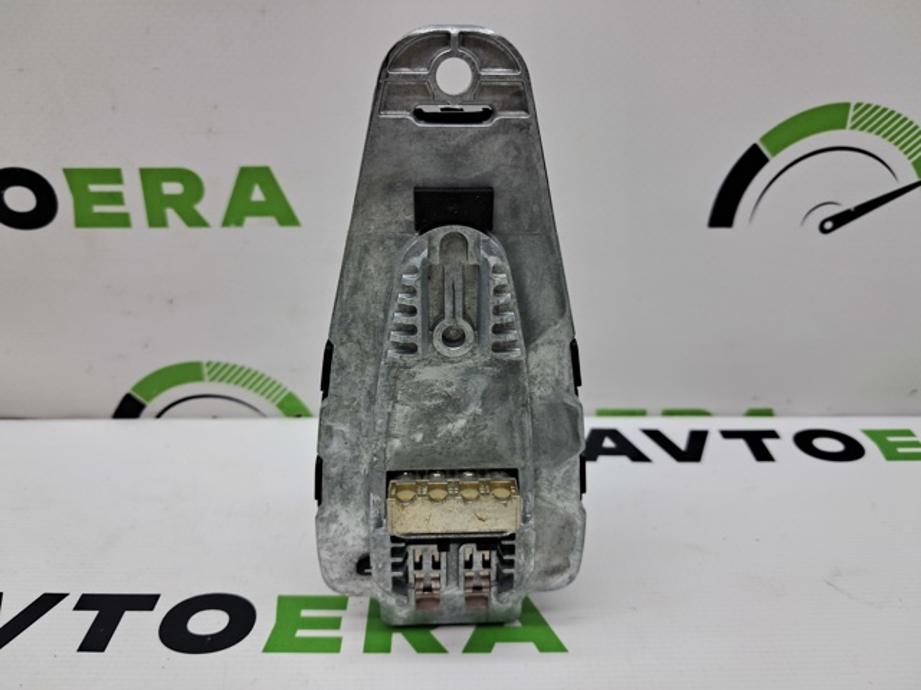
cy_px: 345
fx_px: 718
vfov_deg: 51.3
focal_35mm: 27
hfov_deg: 65.4
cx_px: 460
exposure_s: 1/100
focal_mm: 4
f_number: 1.8
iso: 50
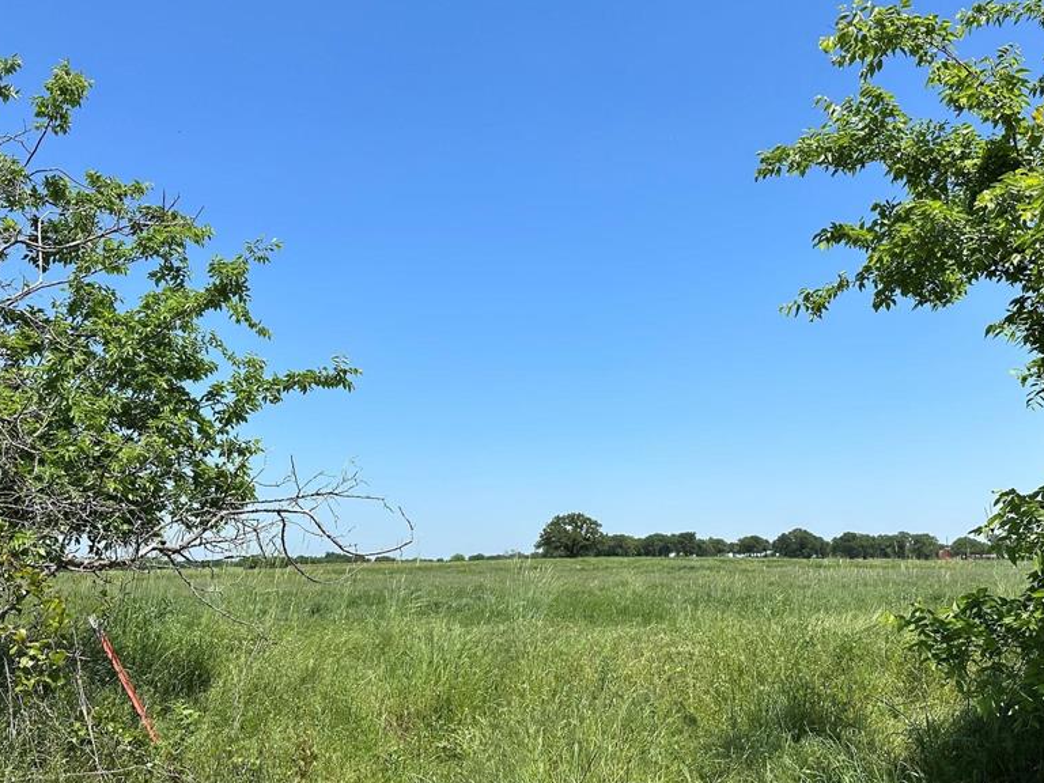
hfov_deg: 56.6
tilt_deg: +10.2
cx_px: 602
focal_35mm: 32
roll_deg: -0.6
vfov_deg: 44.2
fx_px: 965
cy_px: 401
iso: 80
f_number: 1.78
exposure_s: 1/4762
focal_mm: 6.86
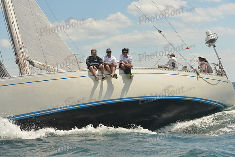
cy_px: 78
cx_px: 118
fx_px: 490
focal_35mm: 75
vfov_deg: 18.2
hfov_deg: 27.0
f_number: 6.3
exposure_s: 1/800
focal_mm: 75
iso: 400
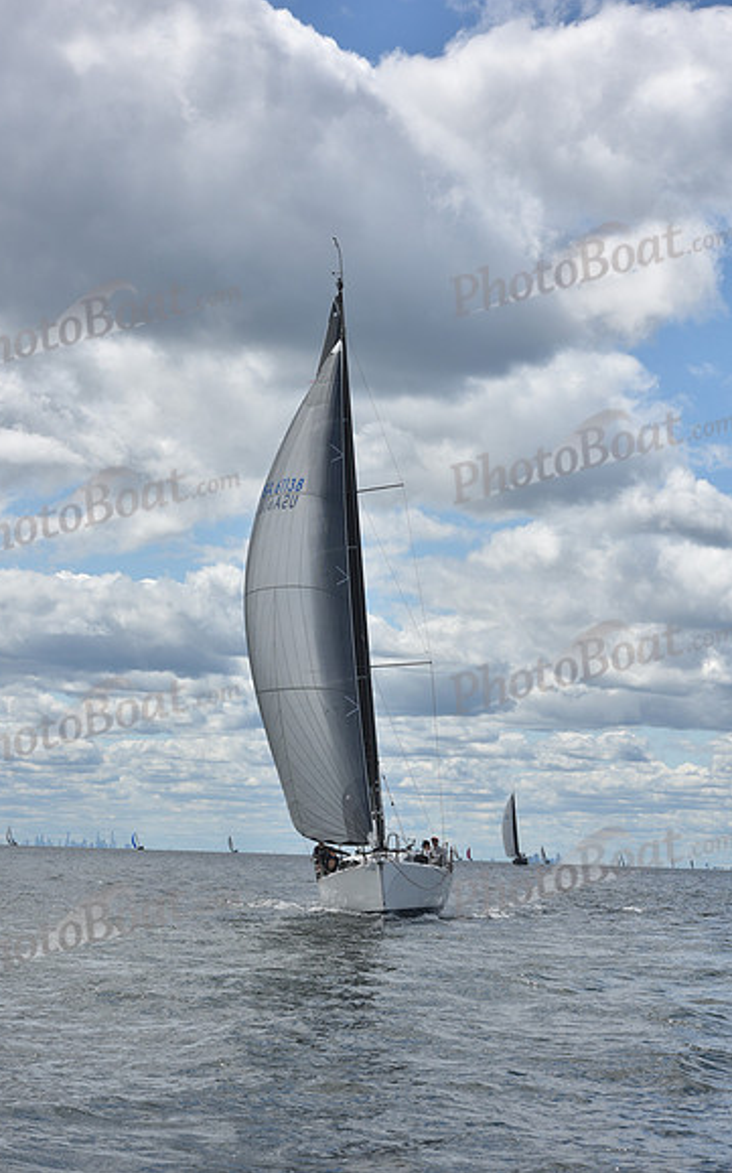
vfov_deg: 23.6
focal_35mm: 88
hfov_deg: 14.8
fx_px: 2810
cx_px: 346
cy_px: 586
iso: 250
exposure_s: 1/800
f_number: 11
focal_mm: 86
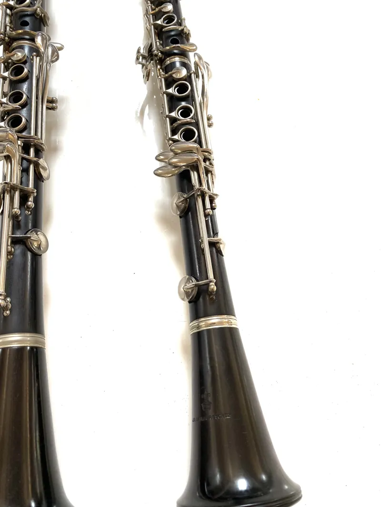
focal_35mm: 26
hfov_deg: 53.1
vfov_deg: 67.3
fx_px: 381
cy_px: 254
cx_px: 190
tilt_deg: -66.7
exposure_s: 1/100
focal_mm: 4.25
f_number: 1.8
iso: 40
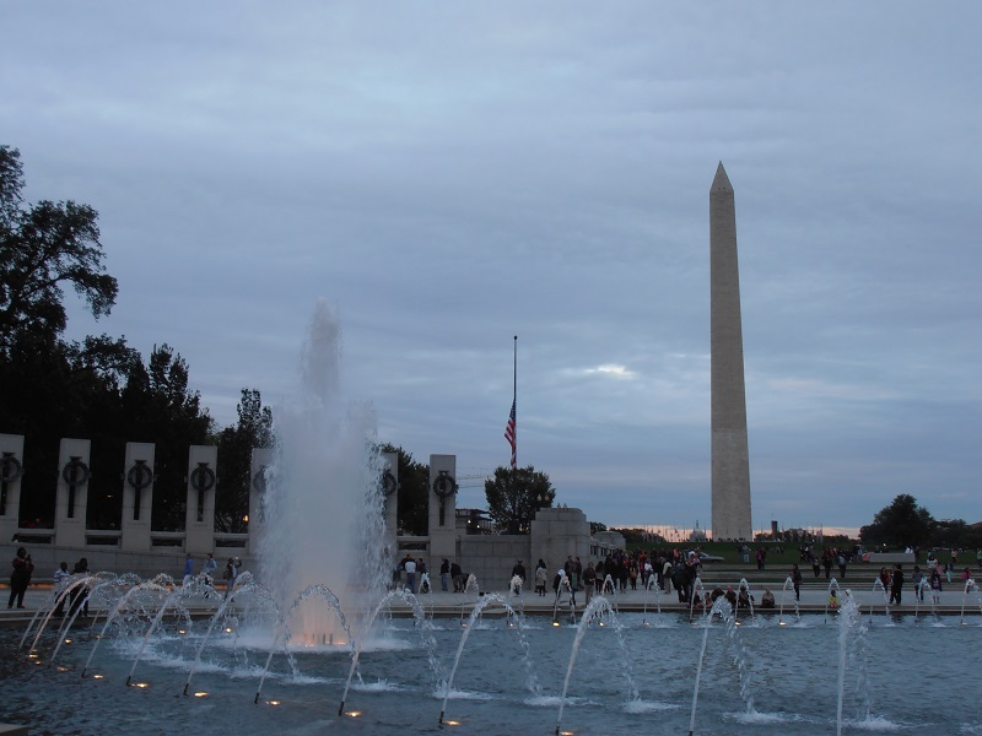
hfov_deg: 42.9
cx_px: 491
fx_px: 1248
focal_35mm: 44
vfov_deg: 32.9
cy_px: 368
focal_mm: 7.87
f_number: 4.2
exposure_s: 1/80
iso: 80
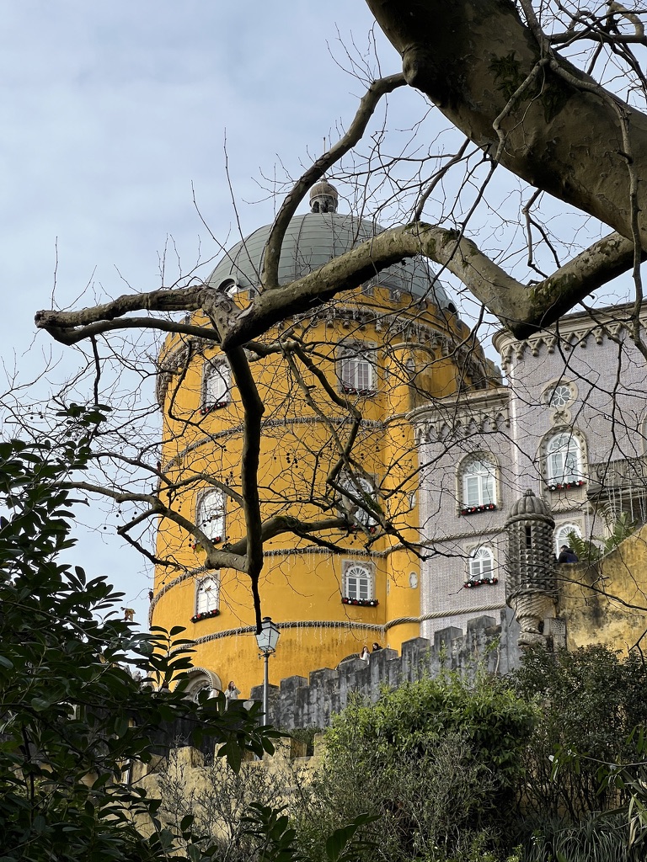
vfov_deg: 25.3
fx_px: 1919
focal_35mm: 77
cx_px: 324
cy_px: 431
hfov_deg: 19.1
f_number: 2.8
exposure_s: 1/786
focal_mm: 9
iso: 32
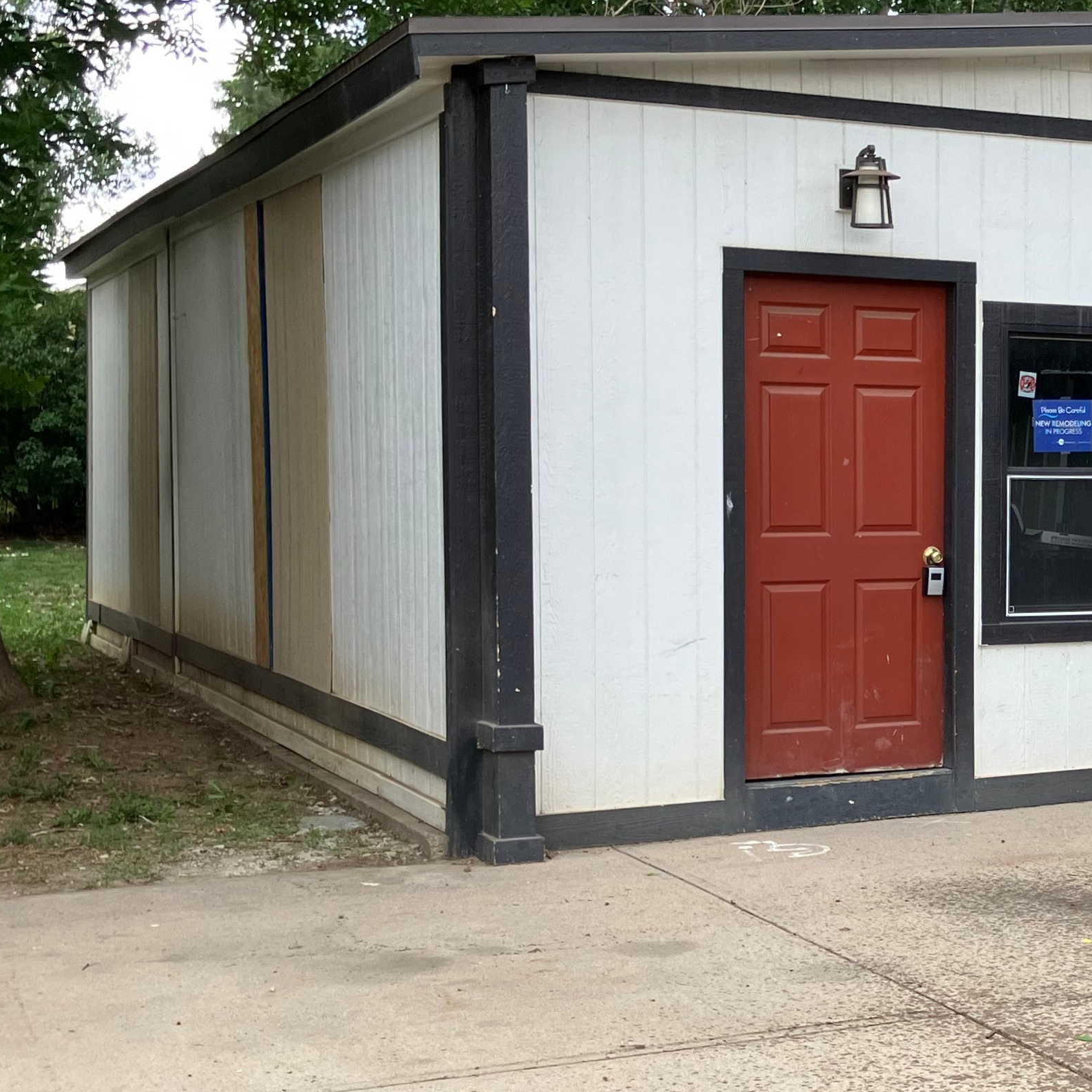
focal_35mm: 58
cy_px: 542
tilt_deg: -4.1
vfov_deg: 29.6
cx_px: 1117
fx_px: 2070
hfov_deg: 27.7
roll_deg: -1.3
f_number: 1.8
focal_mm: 3.99
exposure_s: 1/121
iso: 40
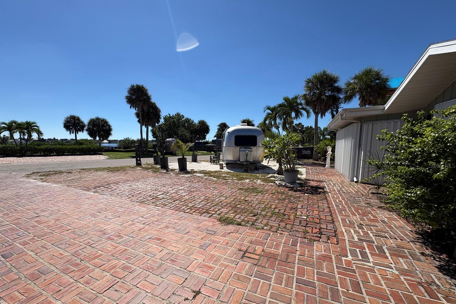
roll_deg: -0.1
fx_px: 190
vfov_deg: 77.1
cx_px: 222
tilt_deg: -5.4
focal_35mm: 15
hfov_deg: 100.4
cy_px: 165
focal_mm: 2.22
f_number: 2.2
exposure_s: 1/2770
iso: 50
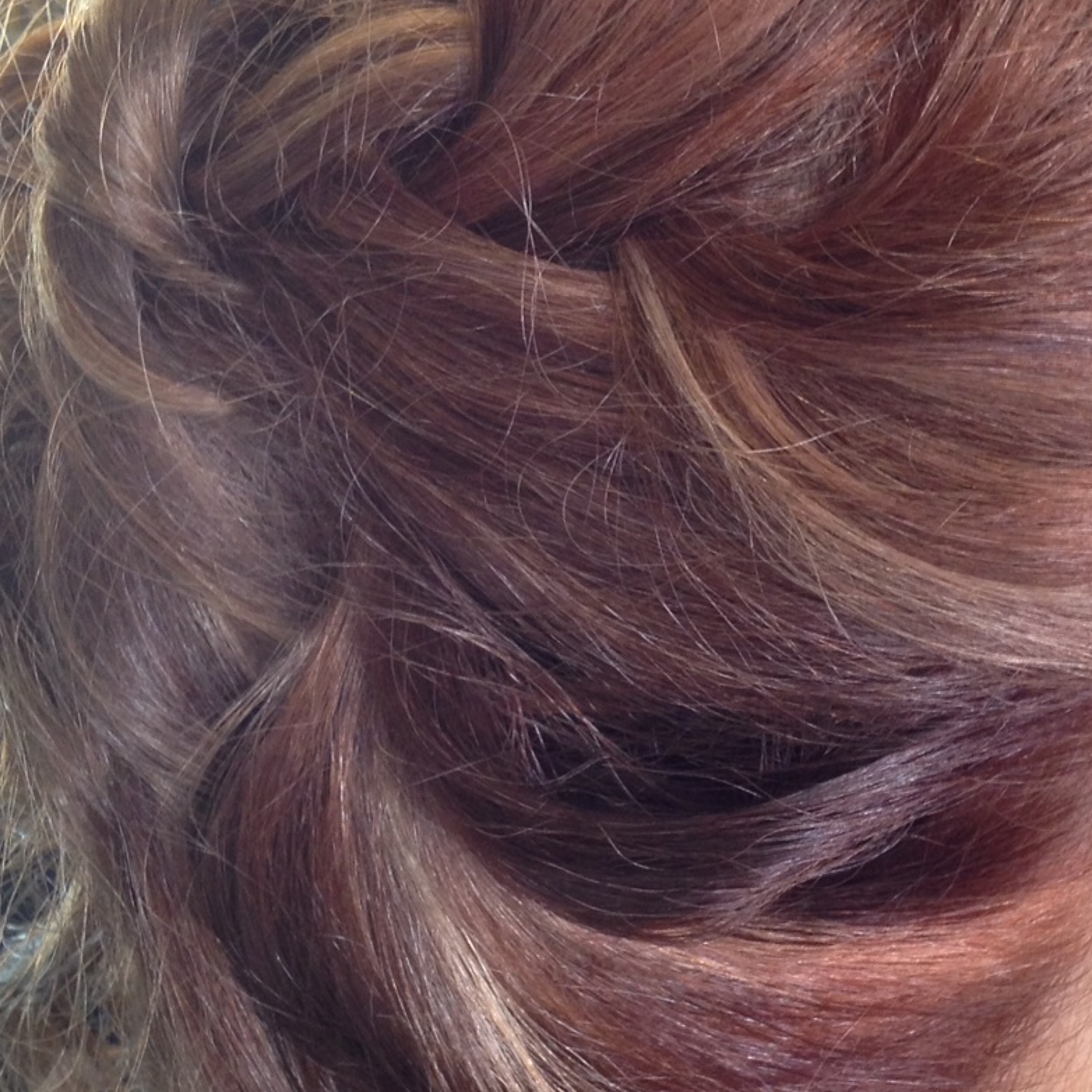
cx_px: 828
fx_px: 2891
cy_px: 637
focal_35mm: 81
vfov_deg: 21.4
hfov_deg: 21.2
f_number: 2.4
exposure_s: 1/20
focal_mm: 4.28
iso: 80
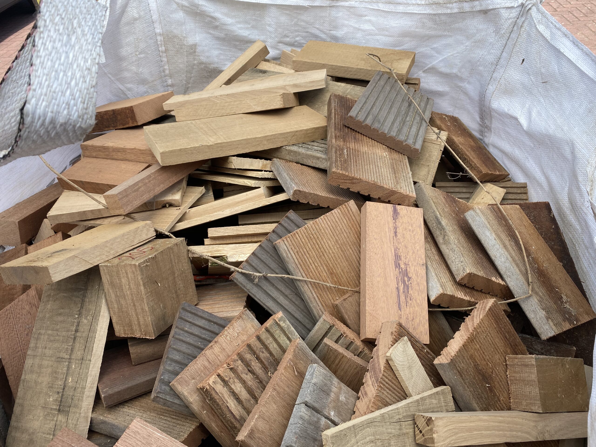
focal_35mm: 26
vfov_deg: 53.1
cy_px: 224
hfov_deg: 67.3
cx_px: 298
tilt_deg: -39.5
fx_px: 448
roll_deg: +5.4
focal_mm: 4.25
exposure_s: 1/810
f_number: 1.8
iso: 32
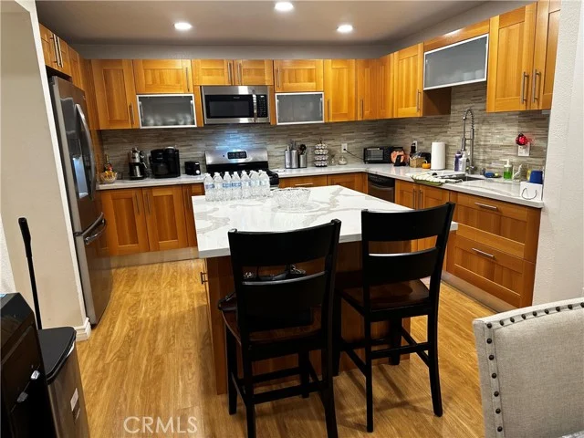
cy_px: 219
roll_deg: +1.6
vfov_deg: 56.8
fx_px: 405
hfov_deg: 71.6
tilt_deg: -12.9
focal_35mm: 24
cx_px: 292
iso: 160
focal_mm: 6.86
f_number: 1.78
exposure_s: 1/60
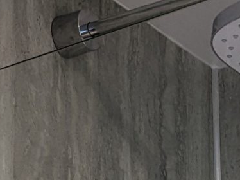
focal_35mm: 185
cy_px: 647
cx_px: 319
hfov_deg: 10.4
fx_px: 1282
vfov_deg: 6.8
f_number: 1.73
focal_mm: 4.38
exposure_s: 1/49.9
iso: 64
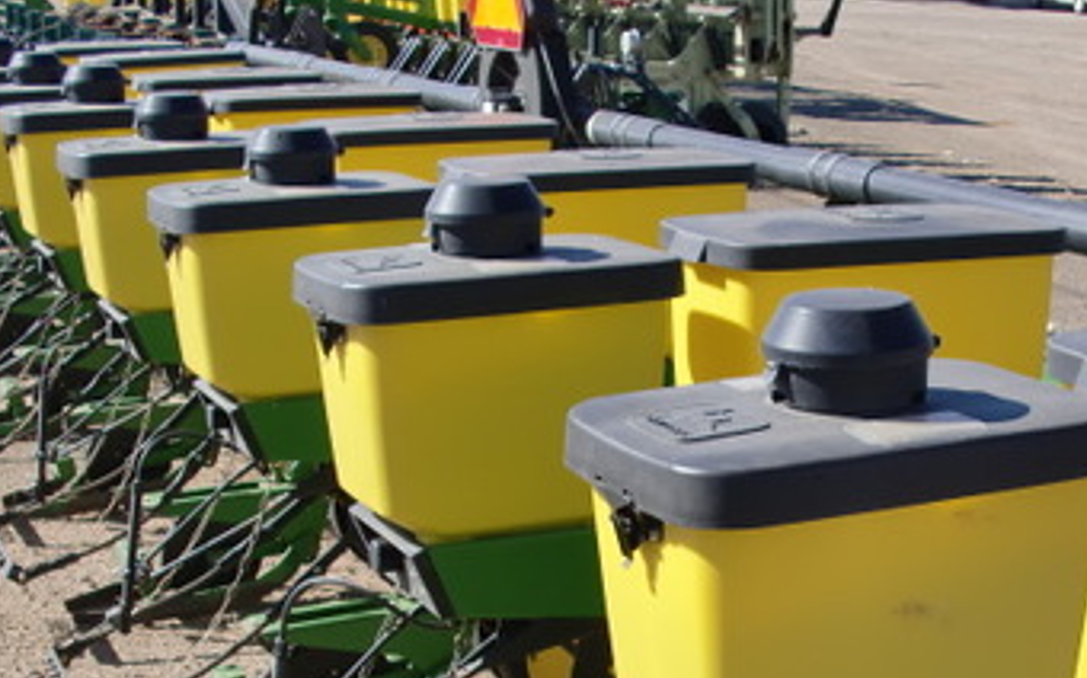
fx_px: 2161
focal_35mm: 73
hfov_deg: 28.0
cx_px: 745
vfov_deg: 17.5
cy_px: 627
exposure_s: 1/800
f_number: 3.1
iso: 64
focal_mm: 7.6
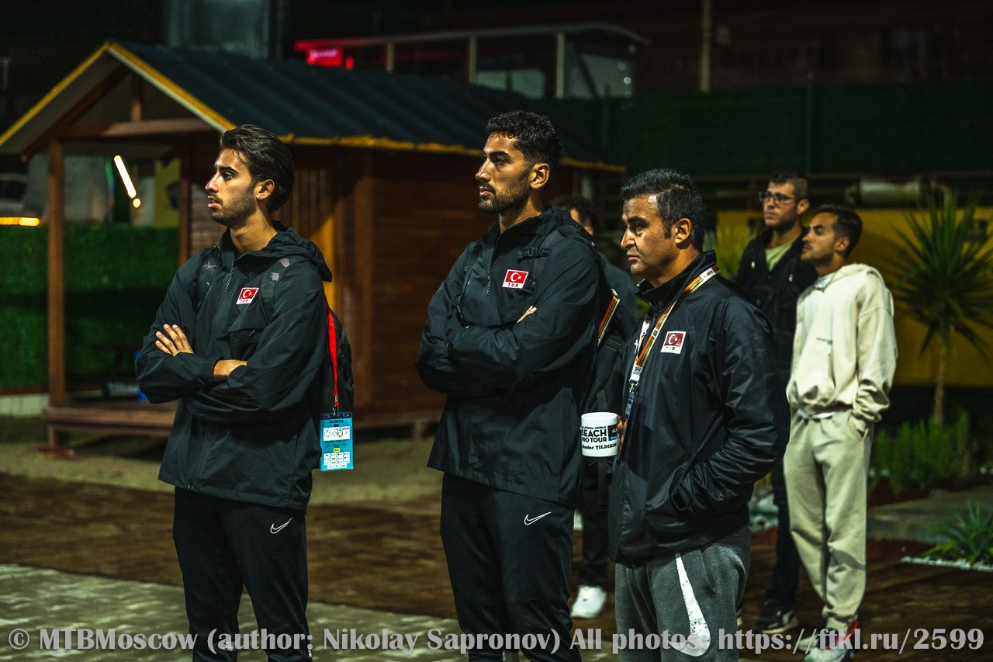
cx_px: 496
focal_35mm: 79
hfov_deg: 25.7
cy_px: 331
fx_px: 2179
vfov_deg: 17.3
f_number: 2.8
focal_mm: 79
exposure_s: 1/500
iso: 2000
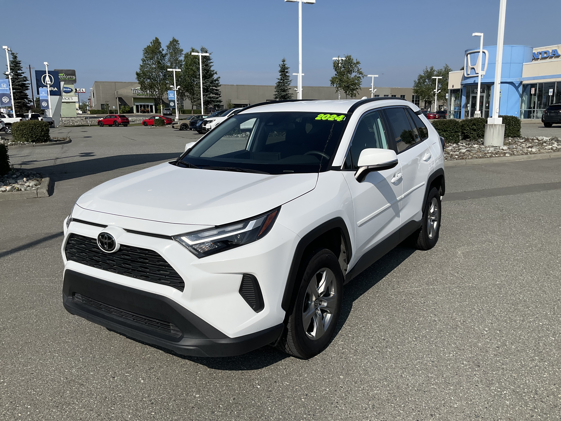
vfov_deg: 48.2
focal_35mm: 29
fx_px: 470
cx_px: 280
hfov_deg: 61.7
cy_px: 210
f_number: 1.8
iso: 25
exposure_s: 1/4785
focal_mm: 3
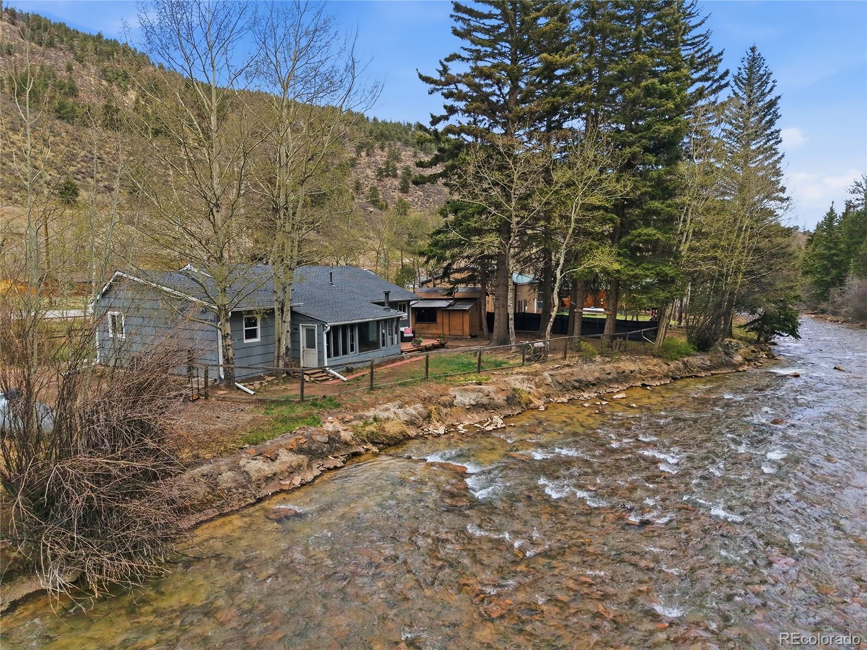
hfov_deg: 71.6
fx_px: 601
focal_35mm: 24
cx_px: 434
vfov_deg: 56.8
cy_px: 325
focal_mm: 8.7
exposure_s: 1/4000
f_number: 1.8
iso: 300
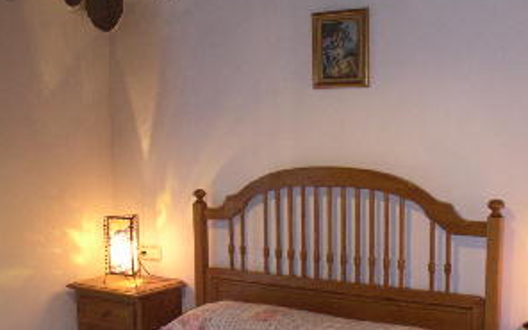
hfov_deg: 30.2
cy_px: 221
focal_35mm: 68
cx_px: 272
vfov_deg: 19.1
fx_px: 979
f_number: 2.8
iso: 200
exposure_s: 1/4.8
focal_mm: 8
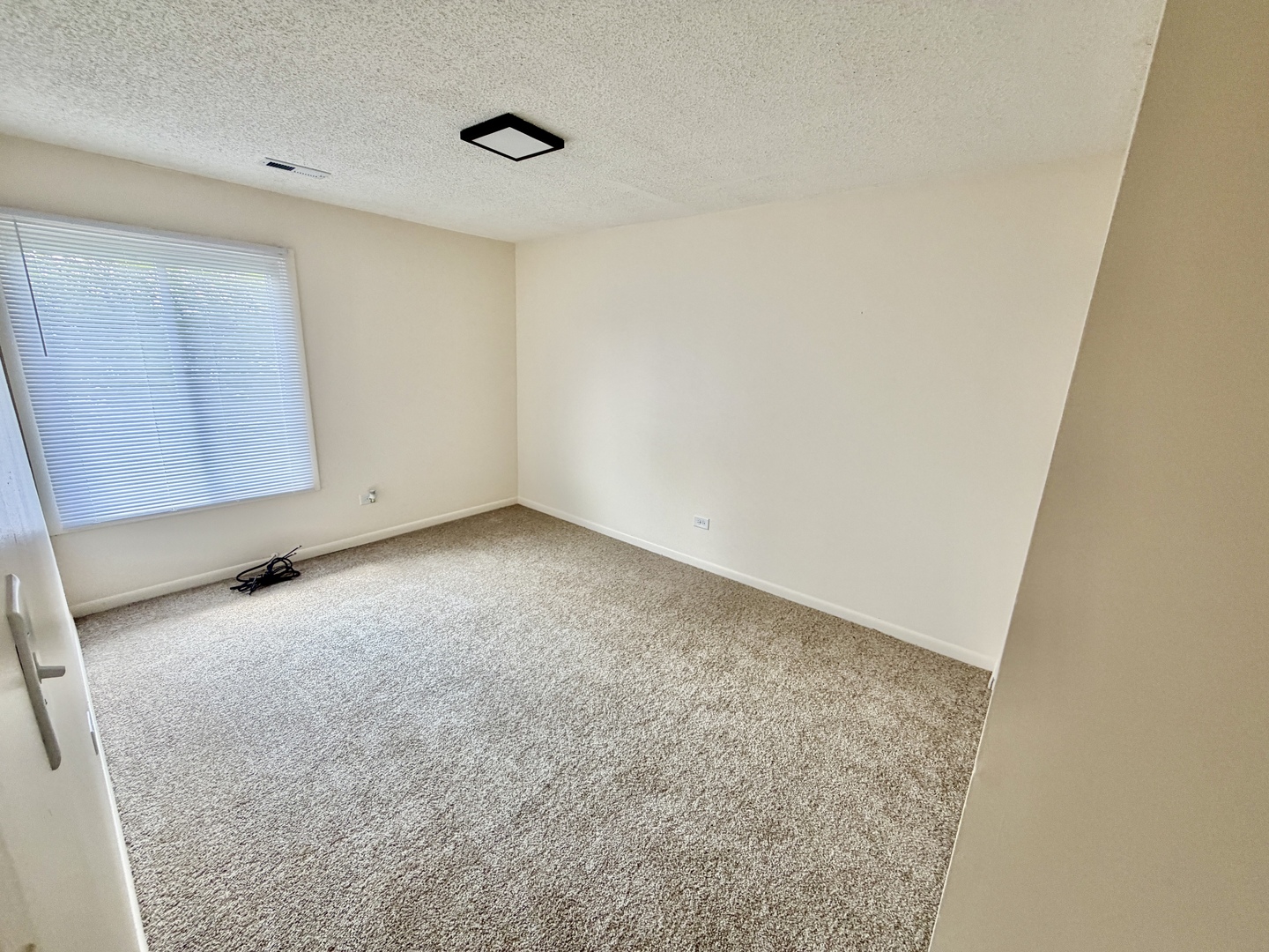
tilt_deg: -14.7
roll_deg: -3.9
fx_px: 513
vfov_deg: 85.7
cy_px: 476
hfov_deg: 102.1
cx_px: 634
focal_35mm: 14
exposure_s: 1/120
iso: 125
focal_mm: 2.22
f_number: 2.2
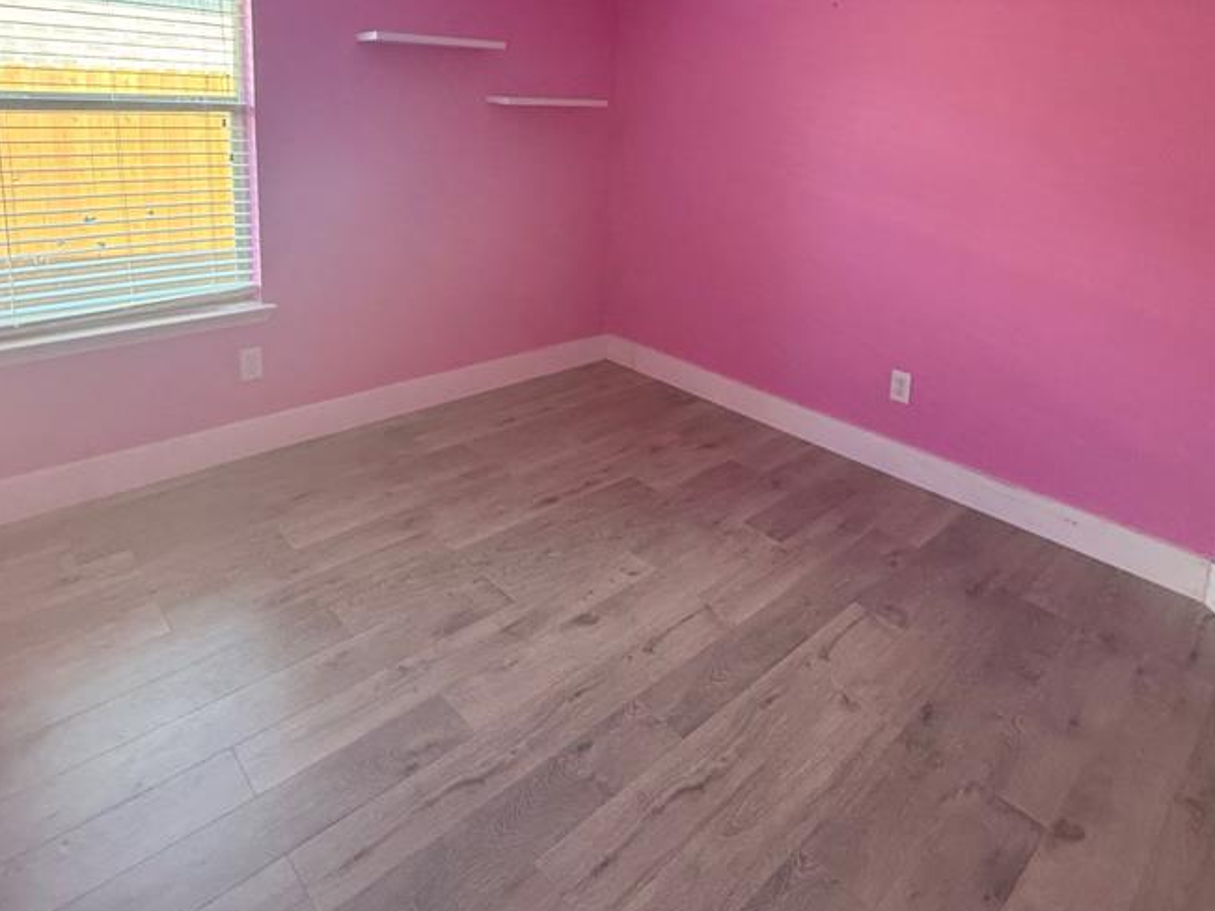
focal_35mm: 22
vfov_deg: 57.8
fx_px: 772
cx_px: 593
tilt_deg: -7.2
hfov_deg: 76.4
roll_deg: -1.8
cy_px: 224
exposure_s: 1/80
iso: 320
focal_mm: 2.22
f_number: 2.2
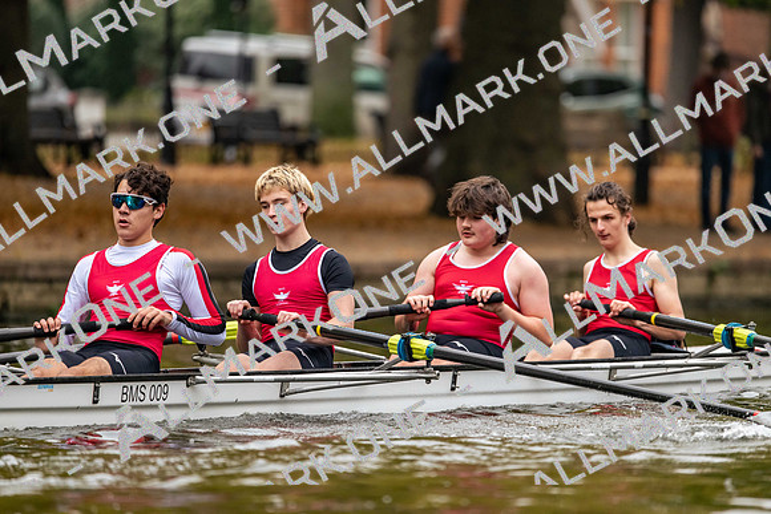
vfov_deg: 3.4
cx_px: 386
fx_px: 8568
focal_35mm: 400
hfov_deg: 5.2
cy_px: 257
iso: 2500
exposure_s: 1/2000
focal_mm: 400
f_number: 4.5
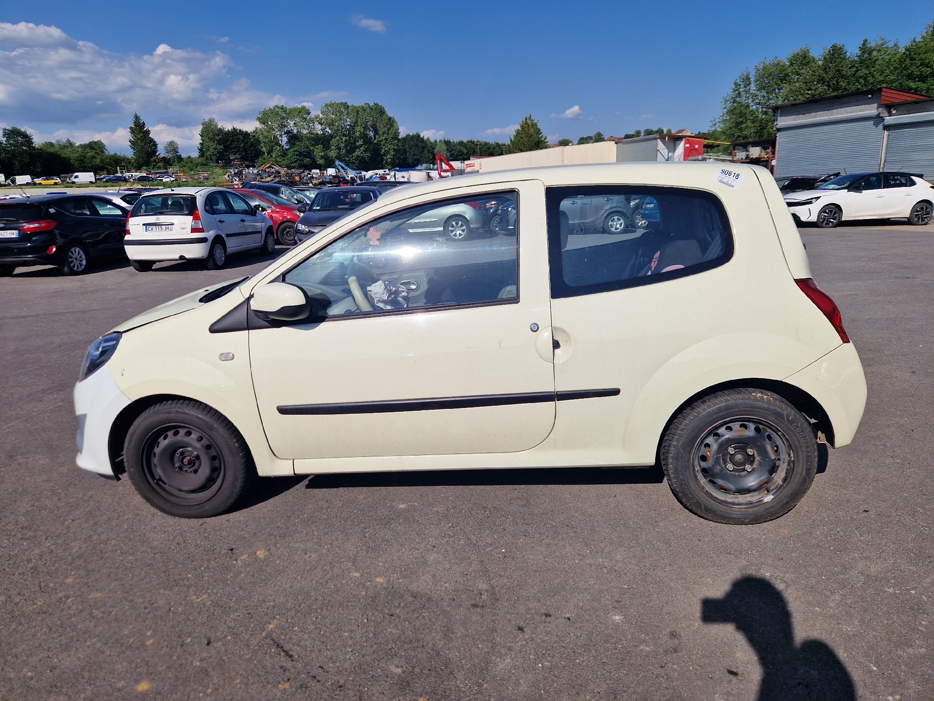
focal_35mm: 23
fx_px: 621
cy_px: 350
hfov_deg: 73.9
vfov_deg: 58.9
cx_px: 467
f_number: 1.8
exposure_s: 1/5000
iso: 50
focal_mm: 5.4
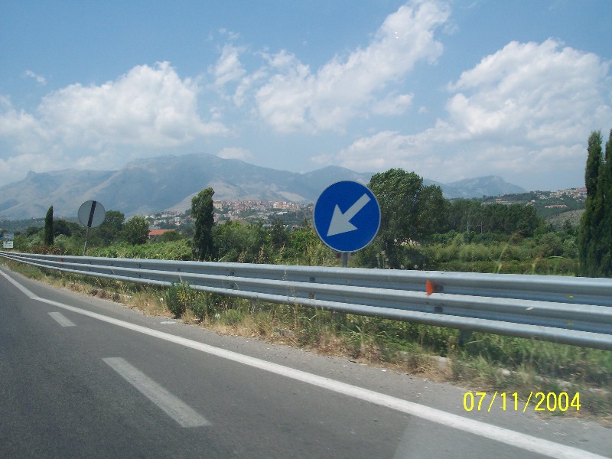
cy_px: 230
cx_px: 306
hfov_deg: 49.0
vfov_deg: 37.7
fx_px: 672
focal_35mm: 38
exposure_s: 1/700
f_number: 4.8
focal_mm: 8
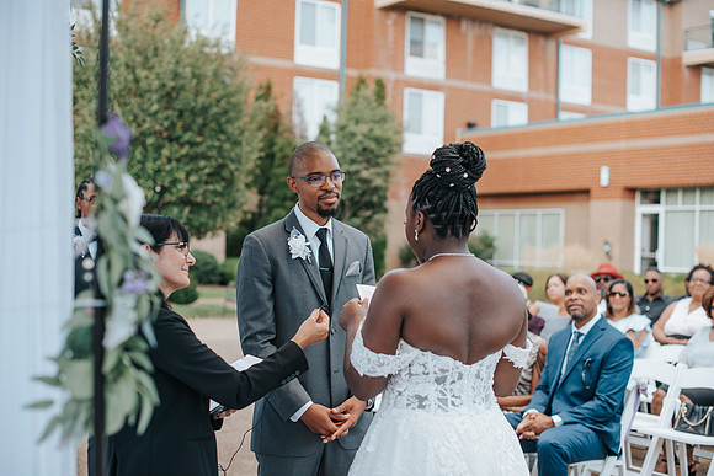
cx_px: 357
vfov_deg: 27.0
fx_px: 992
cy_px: 238
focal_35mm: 50
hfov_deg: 39.6
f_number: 2.5
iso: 200
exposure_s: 1/640
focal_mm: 50
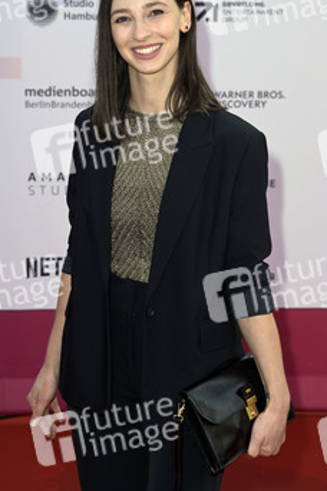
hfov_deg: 17.9
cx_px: 146
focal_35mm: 76
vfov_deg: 26.6
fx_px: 1035
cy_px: 217
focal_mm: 65
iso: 250
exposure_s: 1/200
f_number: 5.6
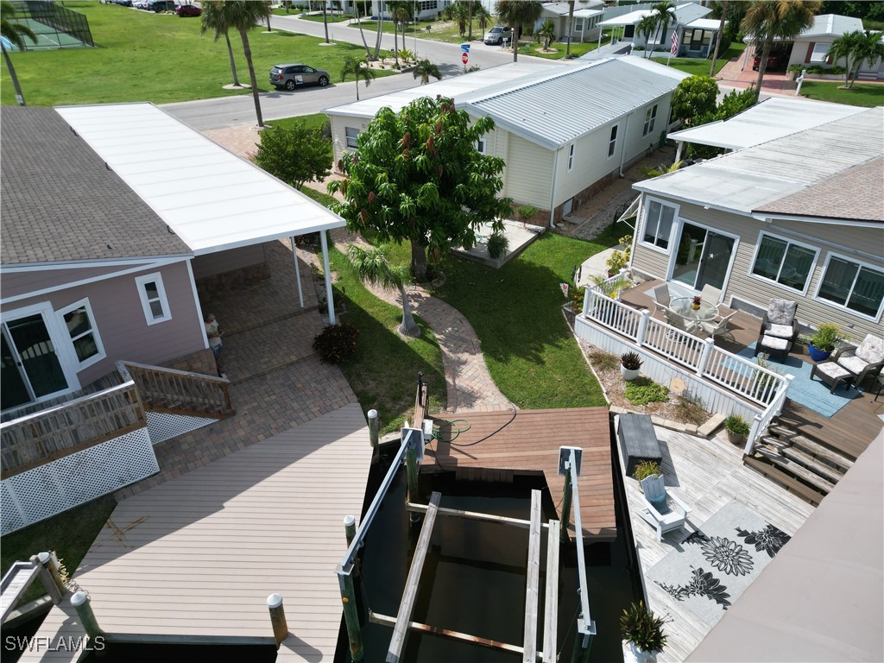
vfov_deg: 56.8
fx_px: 613
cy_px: 332
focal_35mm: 24
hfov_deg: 71.6
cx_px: 442
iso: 140
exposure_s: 1/5000
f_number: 1.7
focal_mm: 6.72
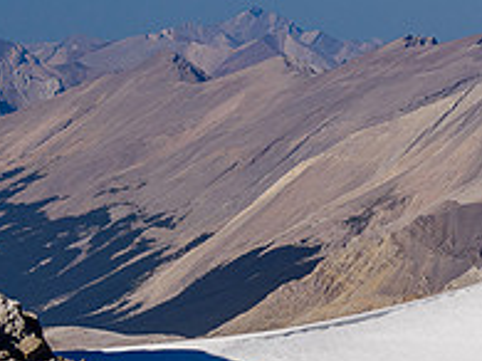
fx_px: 3312
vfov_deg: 6.2
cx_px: 487
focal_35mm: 238
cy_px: 298
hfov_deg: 8.3
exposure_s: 1/250
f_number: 8
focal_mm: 40
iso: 200
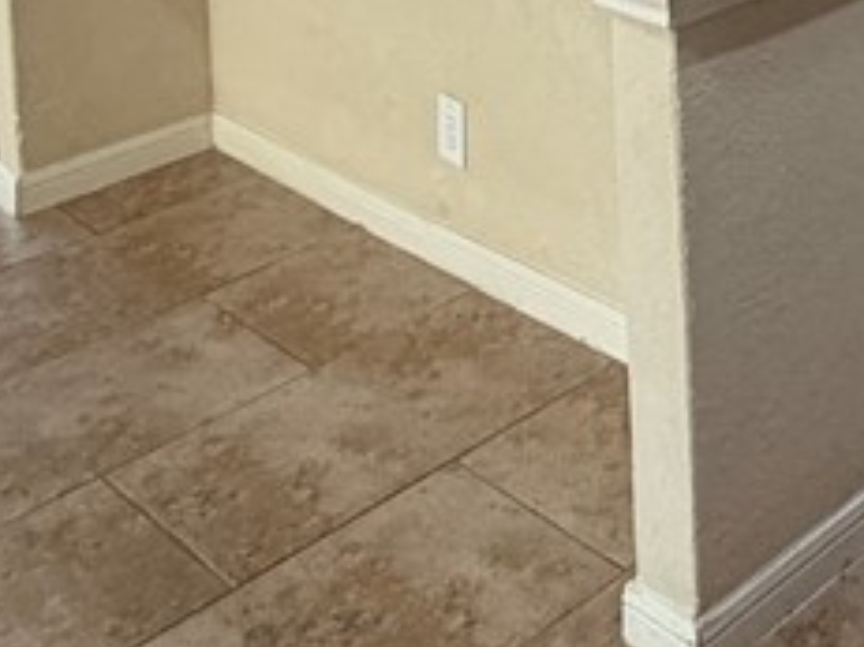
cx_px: 1115
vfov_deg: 19.2
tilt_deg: -2.6
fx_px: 1547
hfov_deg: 26.6
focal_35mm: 62
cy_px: -445
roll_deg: +1.0
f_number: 2.2
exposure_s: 1/60
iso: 320
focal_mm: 2.22
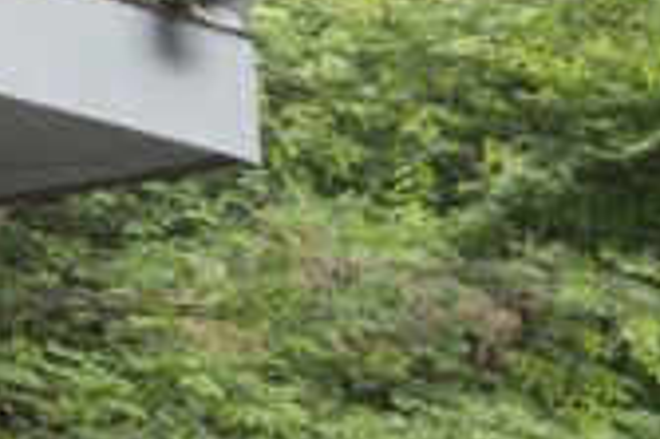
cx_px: -1122
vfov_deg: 3.7
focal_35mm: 368
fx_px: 6740
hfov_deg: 5.4
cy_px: 405
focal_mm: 60
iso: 800
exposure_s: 1/160
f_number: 5.6
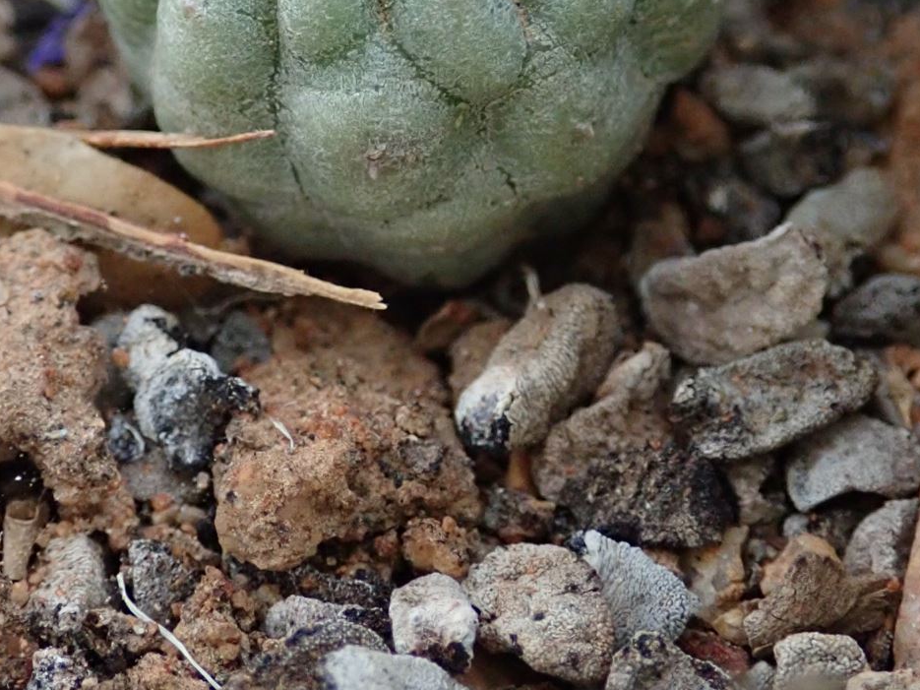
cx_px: 430
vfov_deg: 15.8
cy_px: 58
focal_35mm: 92
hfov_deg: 21.3
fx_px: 2445
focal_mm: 7.86
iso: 640
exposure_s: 1/160
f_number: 2.9
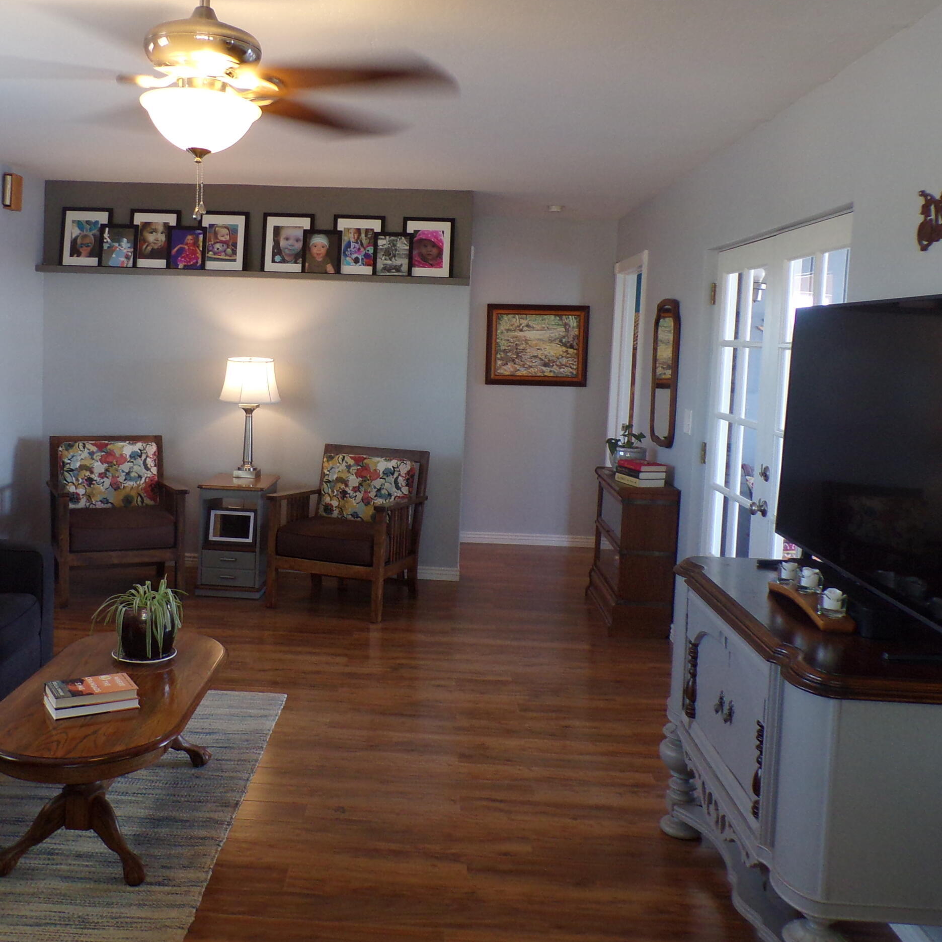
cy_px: 418
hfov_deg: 48.2
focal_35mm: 34
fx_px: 1047
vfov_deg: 48.4
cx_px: 376
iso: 186
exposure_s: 1/34
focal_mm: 4.3
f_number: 3
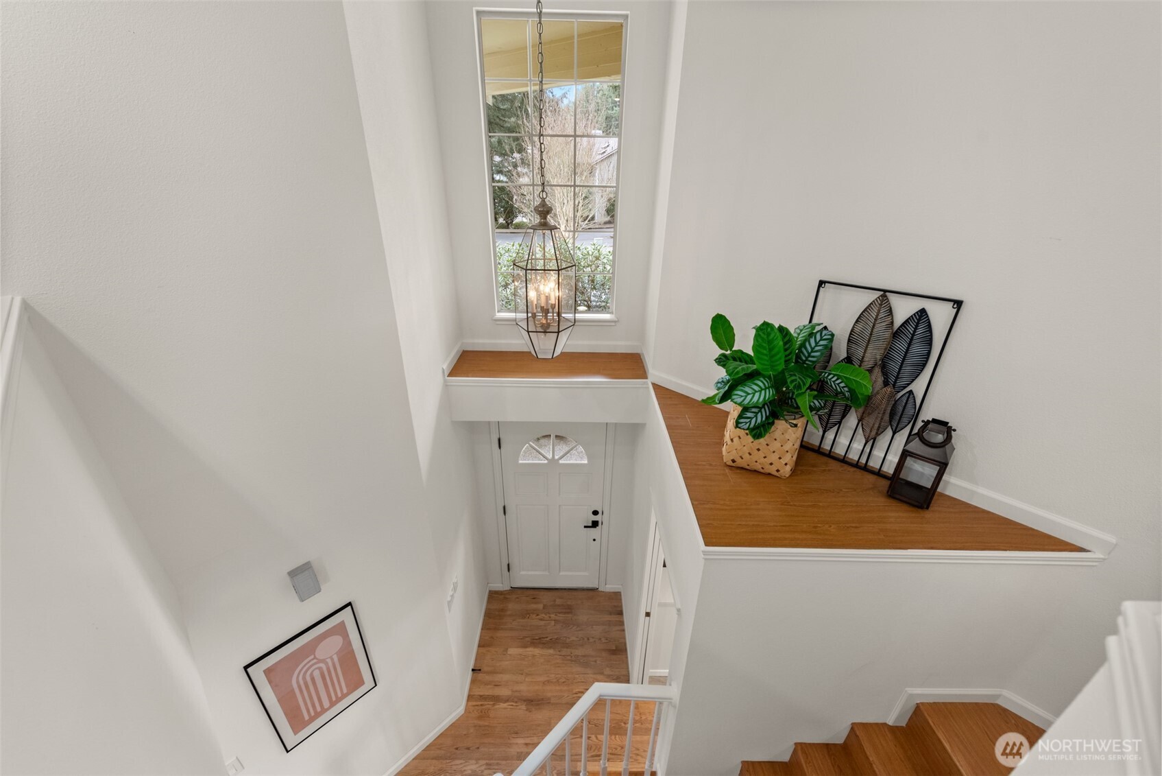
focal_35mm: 14
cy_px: 388
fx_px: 452
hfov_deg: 104.2
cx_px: 581
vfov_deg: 81.2
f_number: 7.1
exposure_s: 1/25
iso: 320
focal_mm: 14
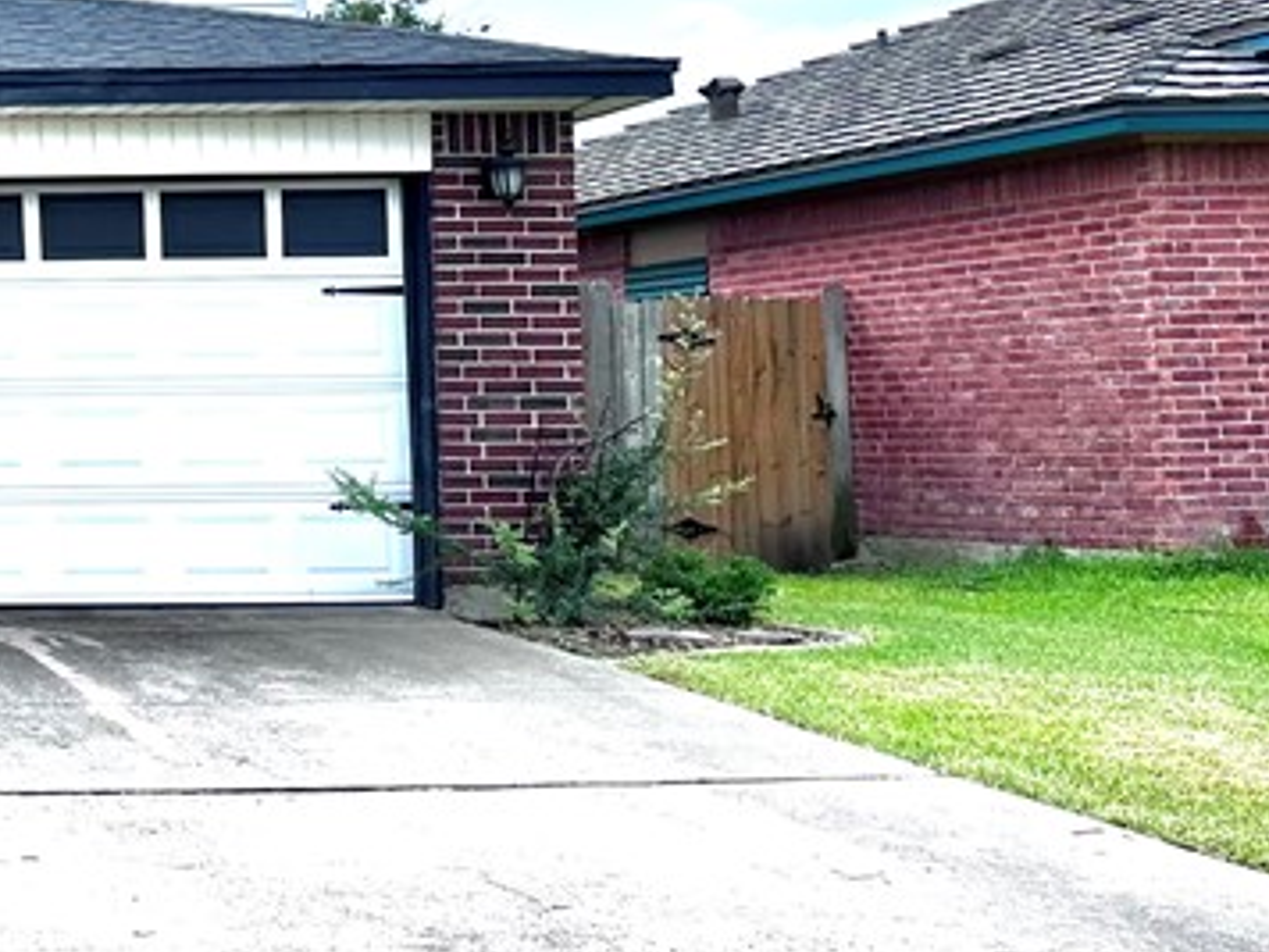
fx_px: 2529
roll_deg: -0.2
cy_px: 275
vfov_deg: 21.2
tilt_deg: +3.5
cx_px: -549
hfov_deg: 23.5
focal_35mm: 69
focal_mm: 6.86
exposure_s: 1/3861
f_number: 1.78
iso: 80
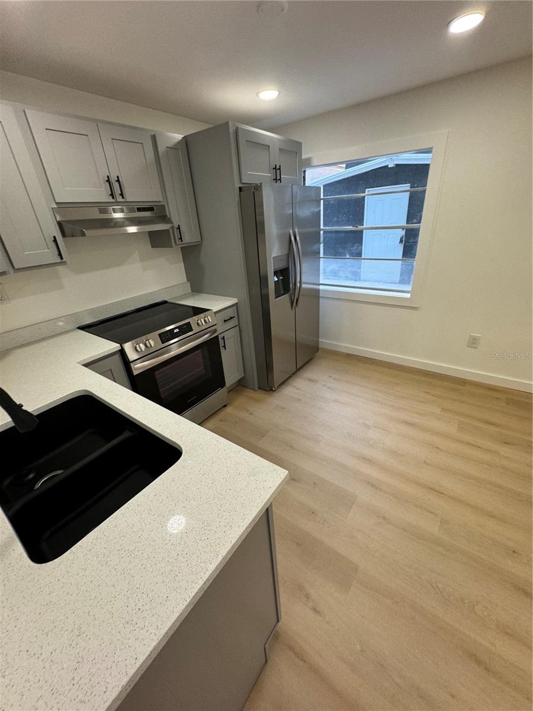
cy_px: 356
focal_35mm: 14
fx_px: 287
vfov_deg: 102.1
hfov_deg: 85.7
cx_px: 266
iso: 125
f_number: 2.2
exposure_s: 1/120
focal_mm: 2.22
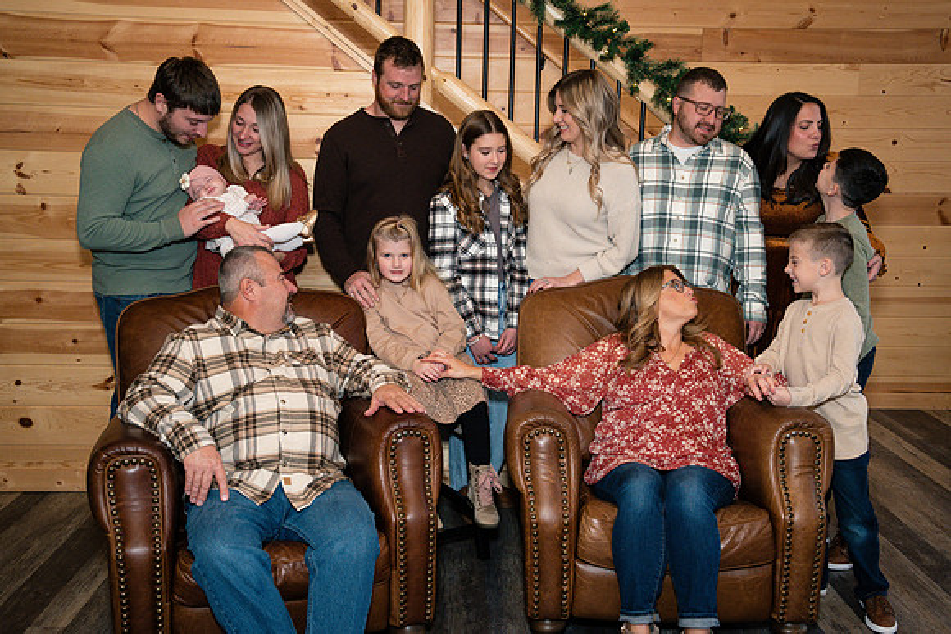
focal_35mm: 36
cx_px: 476
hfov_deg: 53.1
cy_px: 317
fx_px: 951
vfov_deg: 36.9
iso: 1000
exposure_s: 1/160
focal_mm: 36
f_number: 8
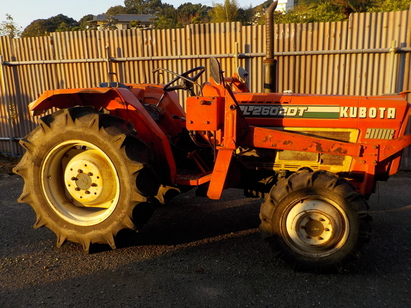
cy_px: 154
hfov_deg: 60.0
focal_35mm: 30
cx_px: 206
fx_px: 356
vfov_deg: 46.8
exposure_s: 1/320
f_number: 3.3
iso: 125
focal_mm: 4.1
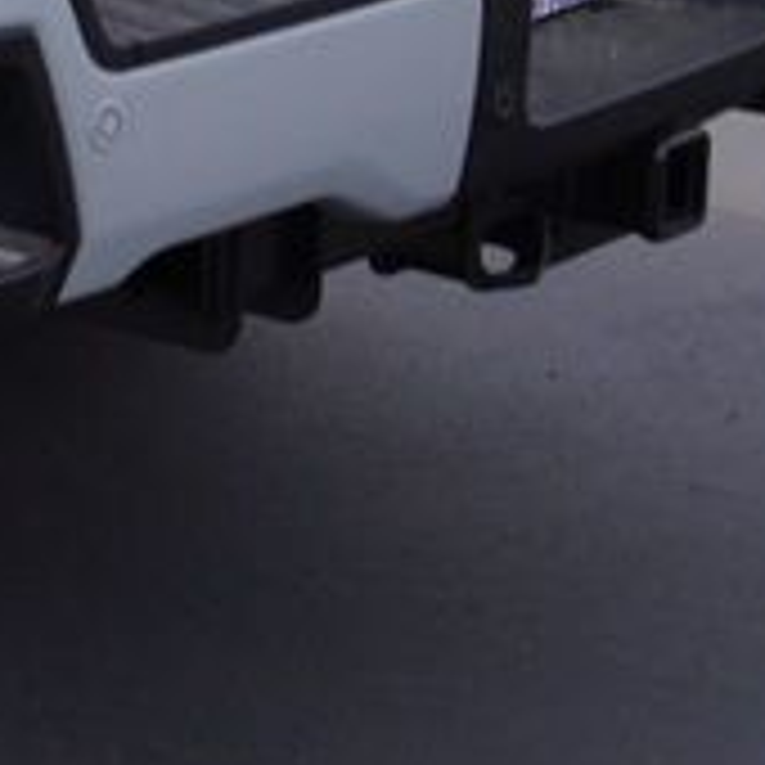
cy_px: -310
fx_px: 4040
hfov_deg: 9.7
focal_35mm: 162
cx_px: -968
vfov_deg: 10.5
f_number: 10
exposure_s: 1/125
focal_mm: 21
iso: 100
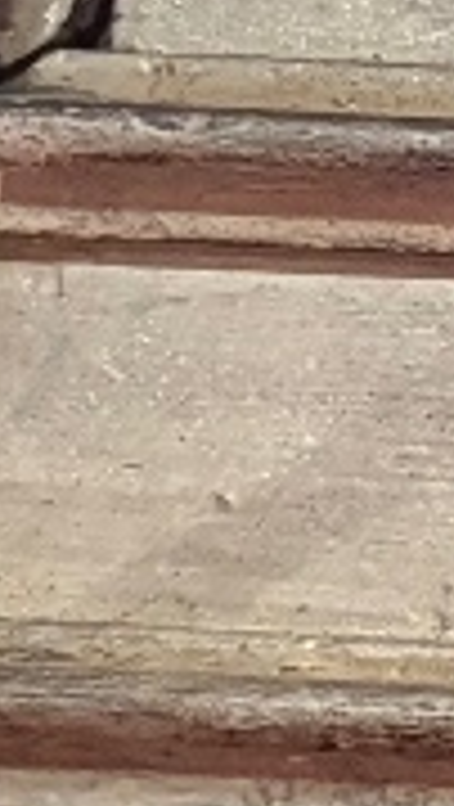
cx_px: 1825
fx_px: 4057
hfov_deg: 5.5
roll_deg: -2.3
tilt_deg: +9.2
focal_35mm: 190
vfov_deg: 11.3
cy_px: 671
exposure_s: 1/33
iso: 500
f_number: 1.6
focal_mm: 5.96
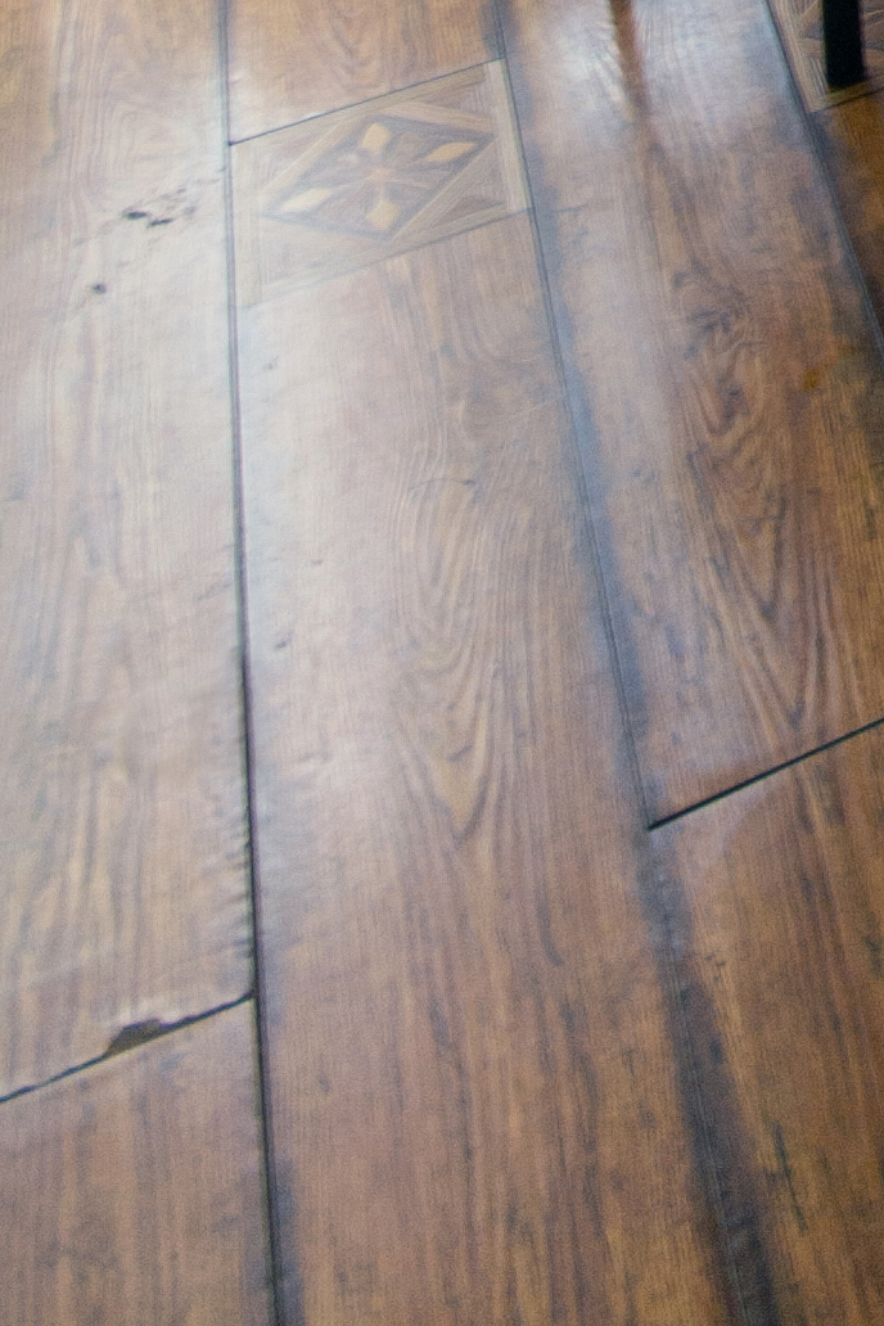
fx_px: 2468
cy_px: -1350
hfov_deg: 15.8
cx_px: 1782
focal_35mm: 67
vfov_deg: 18.6
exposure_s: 1/8
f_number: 7.1
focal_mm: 10
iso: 100
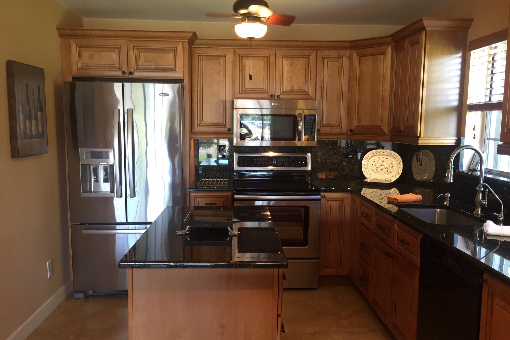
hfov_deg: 60.3
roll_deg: -0.9
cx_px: 262
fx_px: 439
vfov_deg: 42.3
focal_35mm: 31
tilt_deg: -7.3
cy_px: 181
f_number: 2.2
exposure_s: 1/30
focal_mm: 4.15
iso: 100
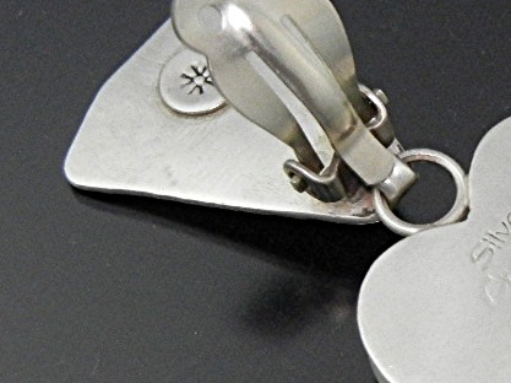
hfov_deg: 13.4
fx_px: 2139
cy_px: 107
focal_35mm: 145
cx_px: 539
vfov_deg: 10.2
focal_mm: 10.6
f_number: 8
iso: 800
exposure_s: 1/30
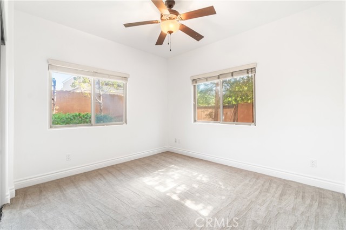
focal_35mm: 15
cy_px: 115
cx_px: 173
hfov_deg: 100.4
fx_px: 144
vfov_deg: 77.3
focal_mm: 10
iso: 320
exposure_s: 1/6
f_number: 8
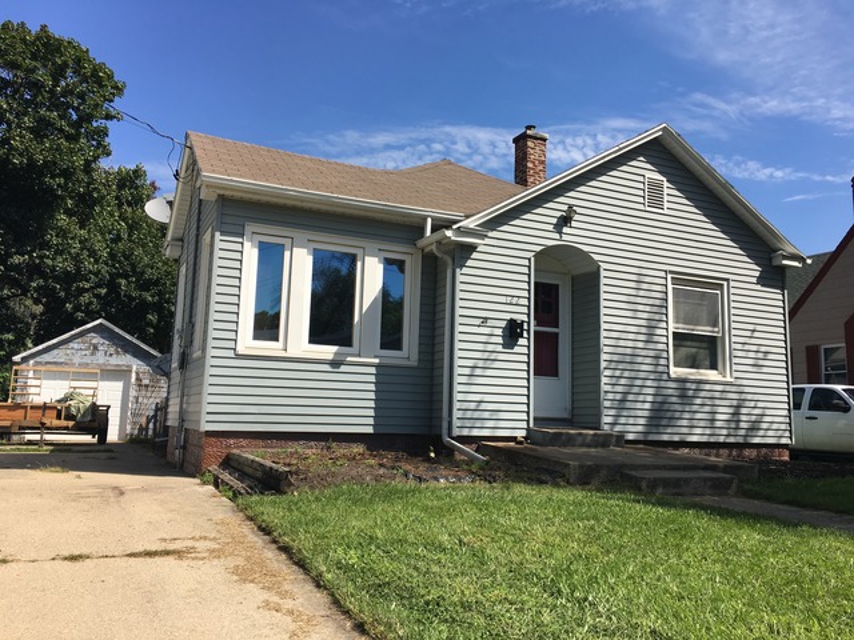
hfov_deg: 61.7
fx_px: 715
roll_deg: -2.1
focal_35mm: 29
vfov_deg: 48.2
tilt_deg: +9.4
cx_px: 427
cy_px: 320
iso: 25
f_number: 2.2
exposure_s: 1/1603
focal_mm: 4.15
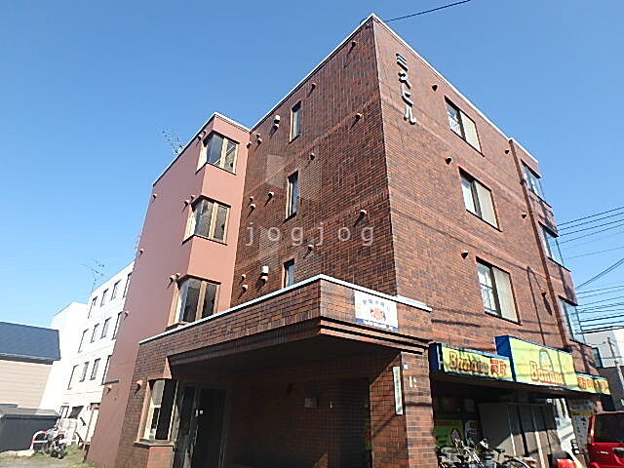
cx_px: 312
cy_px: 234
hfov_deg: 79.0
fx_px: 379
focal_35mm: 21
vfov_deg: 63.4
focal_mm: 3.7
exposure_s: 1/640
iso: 125
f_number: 3.5
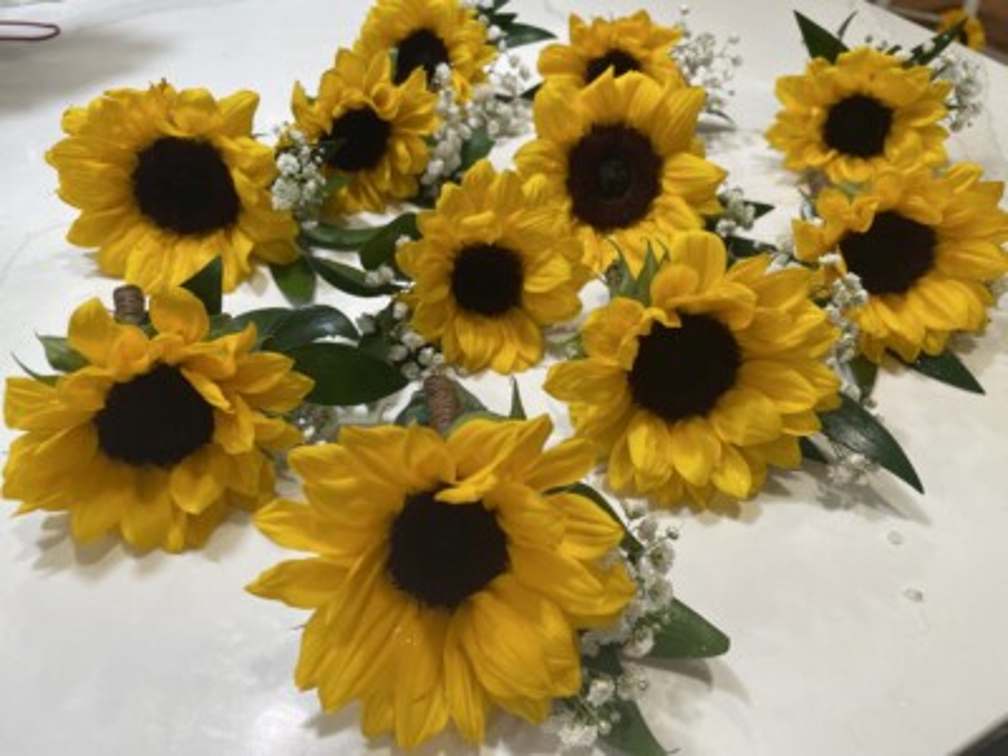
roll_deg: -1.5
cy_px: 378
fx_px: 757
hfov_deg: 67.3
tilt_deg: -43.3
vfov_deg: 53.1
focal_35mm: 26
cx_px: 504
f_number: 1.6
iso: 100
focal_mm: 4.2
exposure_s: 1/120
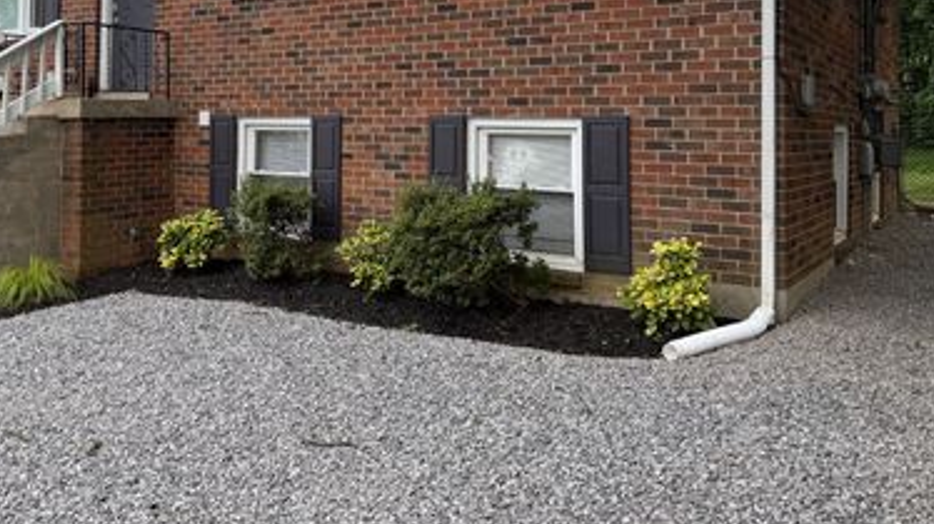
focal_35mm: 35
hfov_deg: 55.8
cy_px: 96
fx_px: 866
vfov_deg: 32.6
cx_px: 335
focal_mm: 6.76
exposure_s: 1/1032
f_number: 1.78
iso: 100
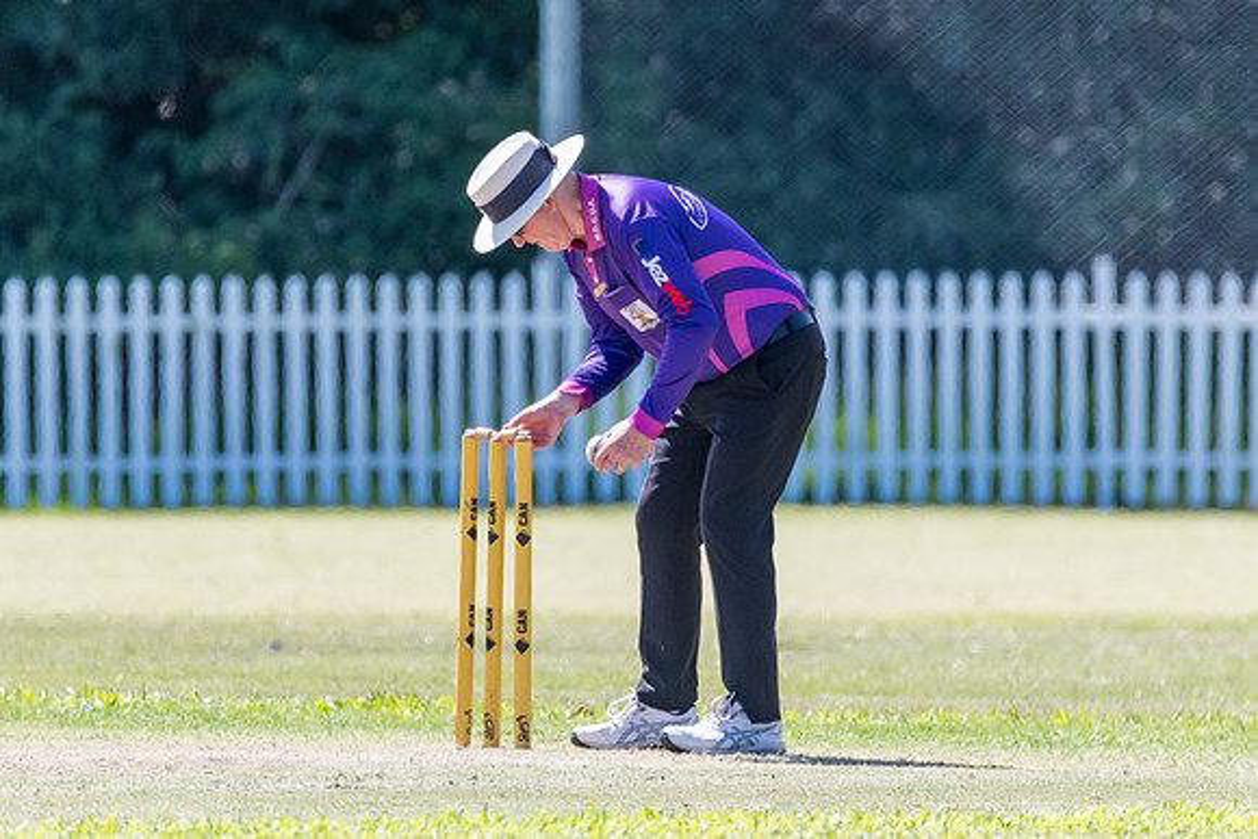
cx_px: 605
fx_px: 33736
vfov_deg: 1.4
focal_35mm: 965
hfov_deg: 2.1
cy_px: 328
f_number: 6.3
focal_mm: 600
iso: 1400
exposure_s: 1/2000
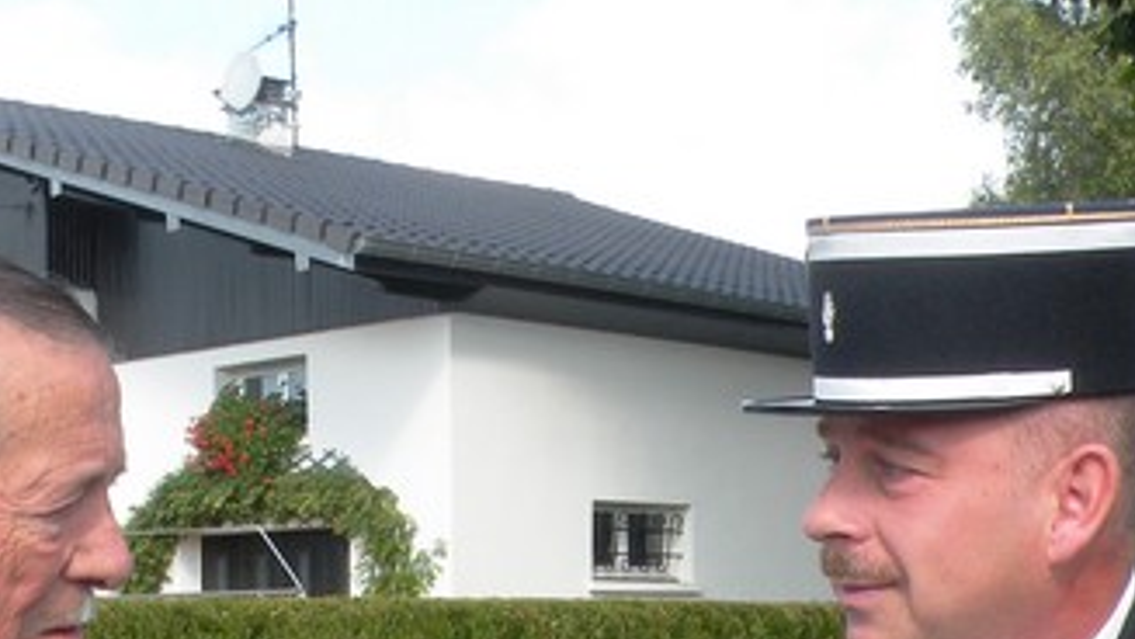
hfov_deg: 29.2
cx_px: 385
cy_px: 983
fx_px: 2167
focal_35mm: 72
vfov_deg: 15.4
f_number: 5
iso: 64
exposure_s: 1/154
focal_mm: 4.7
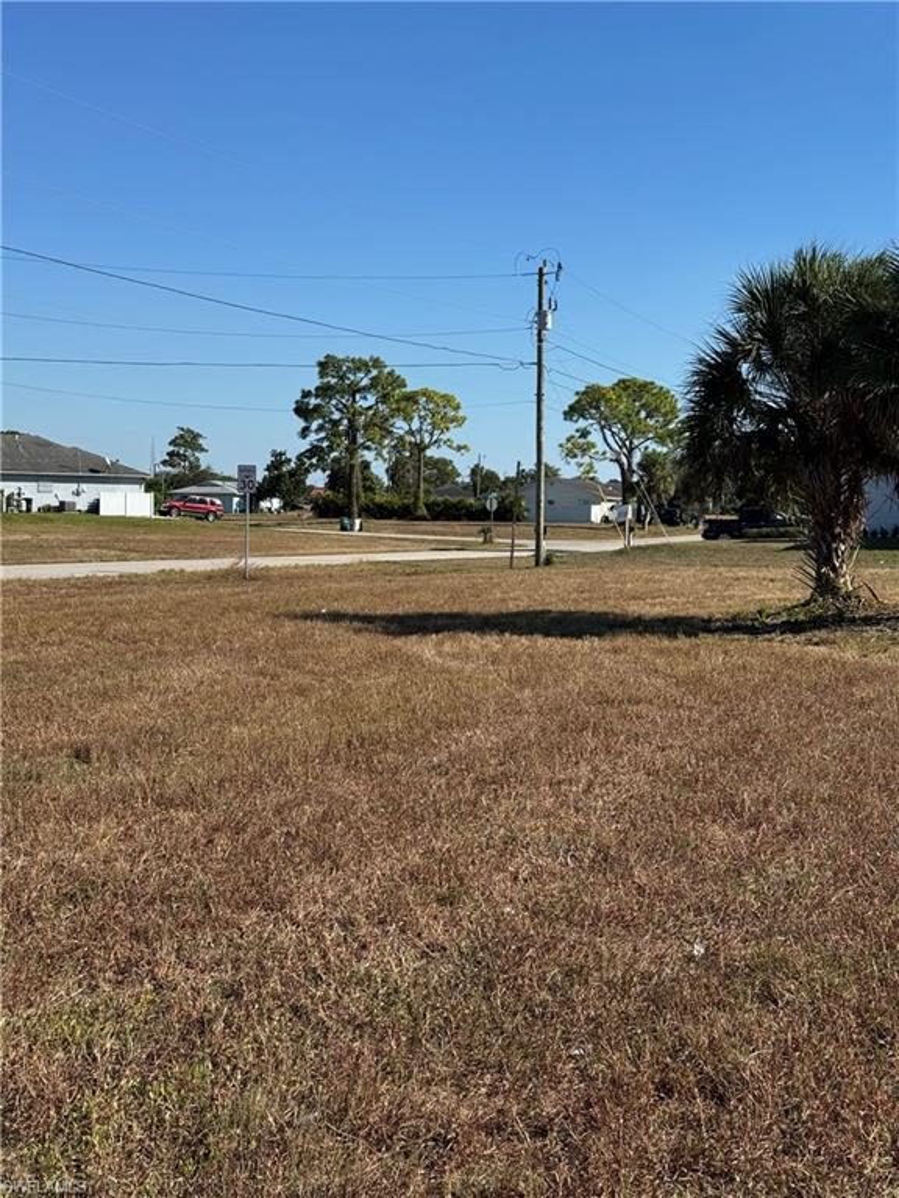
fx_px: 1662
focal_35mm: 48
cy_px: 599
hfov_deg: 30.3
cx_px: 450
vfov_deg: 39.7
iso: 64
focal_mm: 6.76
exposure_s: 1/5376
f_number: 1.78
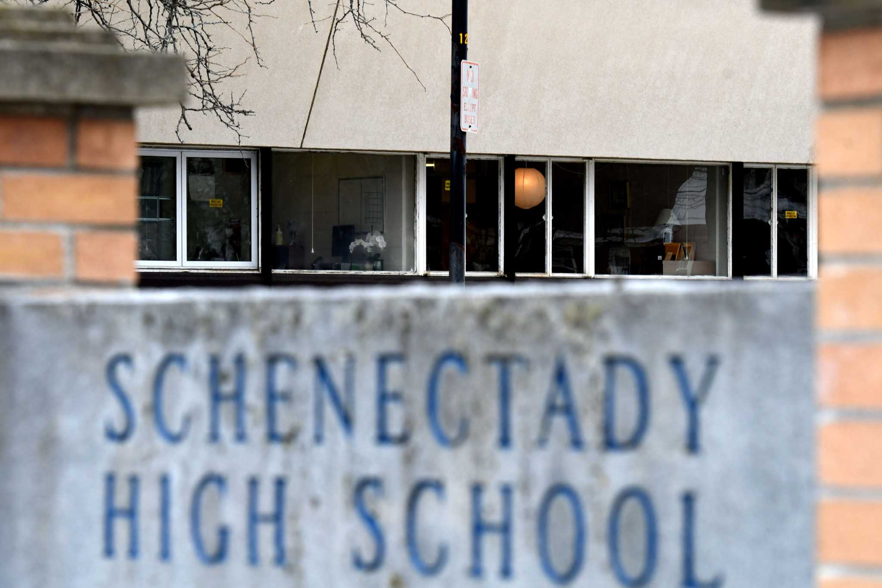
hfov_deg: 10.5
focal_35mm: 195
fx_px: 4777
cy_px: 294
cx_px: 441
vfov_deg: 7.0
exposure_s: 1/200
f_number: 9
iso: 640
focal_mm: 130
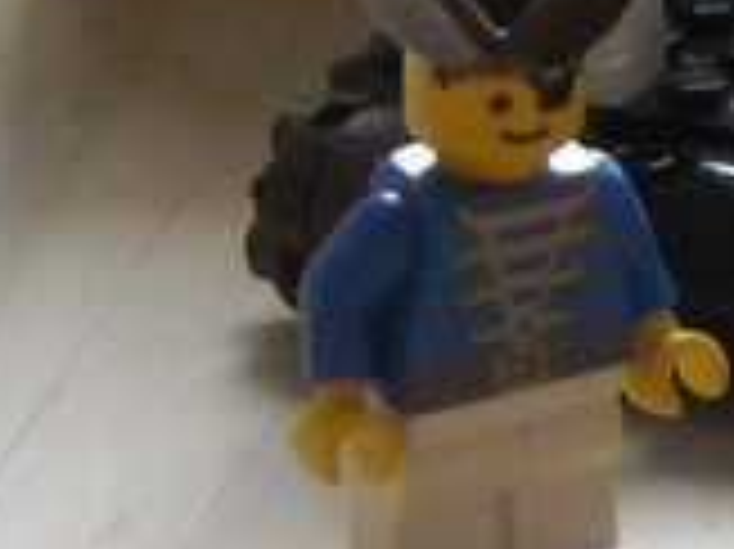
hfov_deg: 9.9
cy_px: 169
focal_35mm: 193
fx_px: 4089
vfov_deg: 7.7
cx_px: 1135
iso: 400
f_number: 2.8
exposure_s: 1/54
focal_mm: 5.7
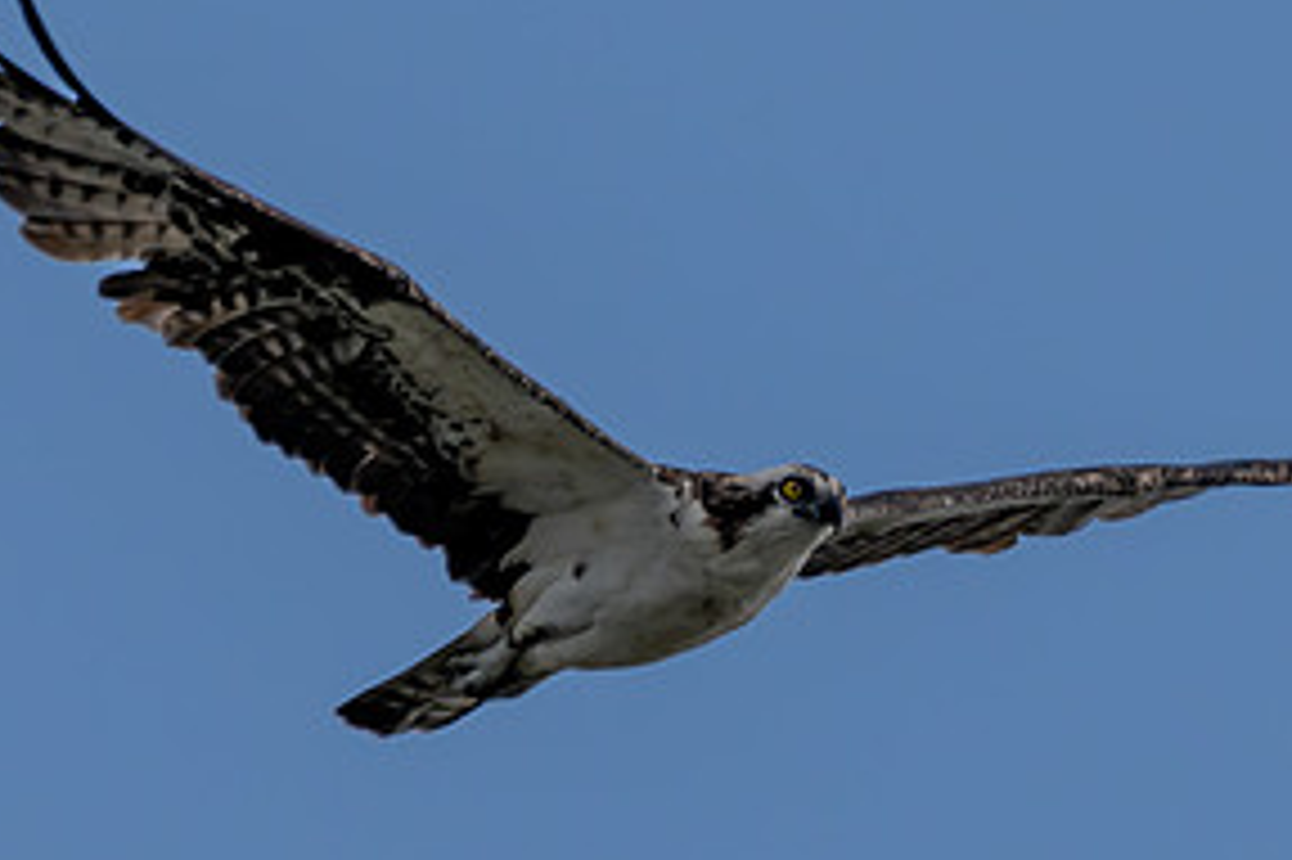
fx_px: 79840
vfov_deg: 0.6
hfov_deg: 0.9
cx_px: 734
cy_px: 399
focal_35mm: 2226
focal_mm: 500
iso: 250
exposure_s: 1/1600
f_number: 7.1
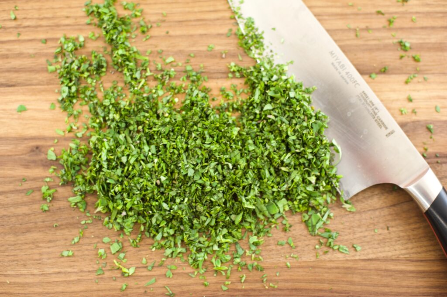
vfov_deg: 26.9
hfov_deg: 39.6
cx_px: 224
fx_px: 620
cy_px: 148
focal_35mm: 50
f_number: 2.5
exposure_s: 1/60
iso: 1250
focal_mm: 50
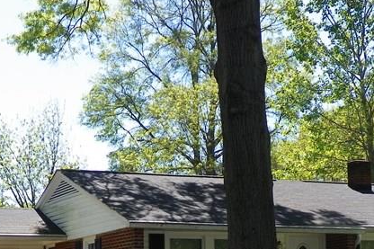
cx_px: 202
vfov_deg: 15.3
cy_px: 270
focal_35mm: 87
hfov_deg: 23.4
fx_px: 903
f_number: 3.5
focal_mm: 6.1
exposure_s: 1/320
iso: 64
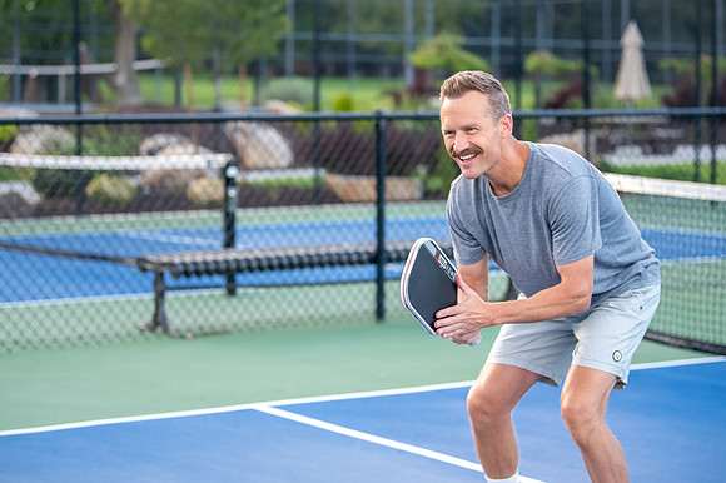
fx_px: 1898
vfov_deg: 14.5
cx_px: 354
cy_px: 241
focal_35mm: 94
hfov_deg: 21.7
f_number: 2.8
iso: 1250
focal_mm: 75
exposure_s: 1/1250
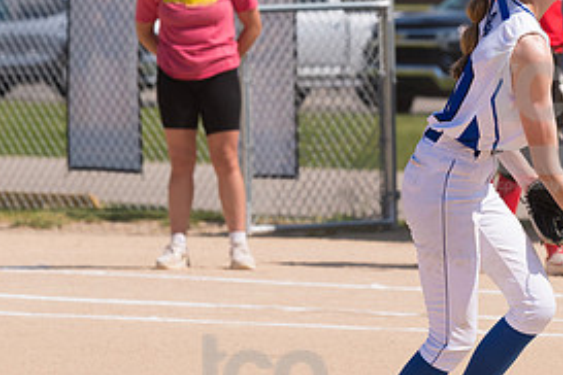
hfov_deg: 4.3
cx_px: 557
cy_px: 120
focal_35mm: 478
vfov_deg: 2.9
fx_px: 7475
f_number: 5.6
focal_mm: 150
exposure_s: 1/1600
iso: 250
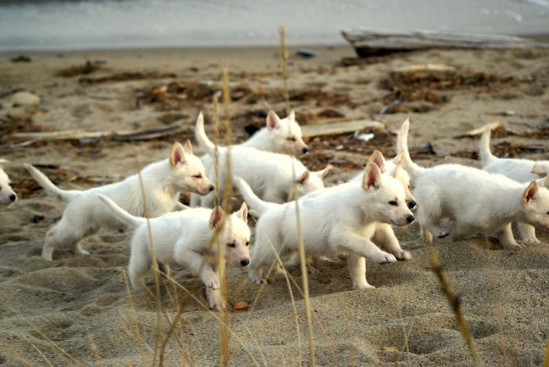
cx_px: 274
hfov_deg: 19.4
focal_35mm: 105
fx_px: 1602
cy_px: 184
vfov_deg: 13.1
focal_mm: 70
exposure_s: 1/250
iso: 100
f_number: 4
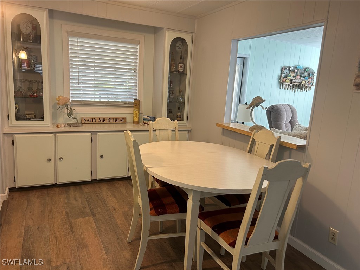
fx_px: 270
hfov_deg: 67.3
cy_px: 135
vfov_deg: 53.1
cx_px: 180
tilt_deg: -10.5
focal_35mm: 26
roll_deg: -3.5
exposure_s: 1/120
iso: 125
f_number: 1.5
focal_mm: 5.7
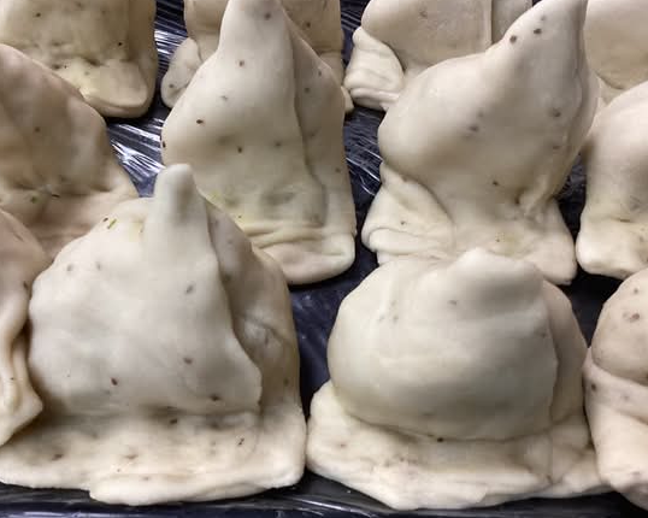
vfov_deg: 44.5
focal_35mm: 33
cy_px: 257
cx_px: 308
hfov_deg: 54.2
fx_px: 633
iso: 160
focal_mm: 3.3
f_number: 2.4
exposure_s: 1/60
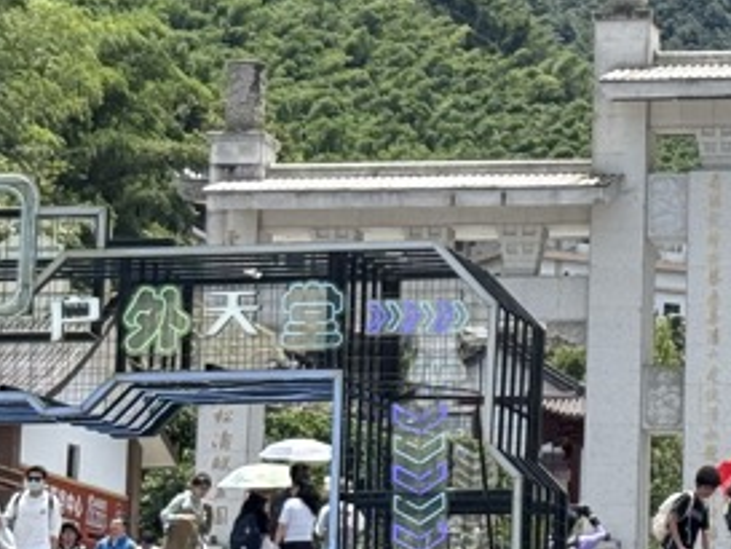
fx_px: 3803
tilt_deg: +12.7
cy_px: 80
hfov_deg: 10.8
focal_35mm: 180
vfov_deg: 8.2
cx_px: 886
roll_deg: -0.4
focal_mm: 6.76
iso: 100
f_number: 1.78
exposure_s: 1/4587
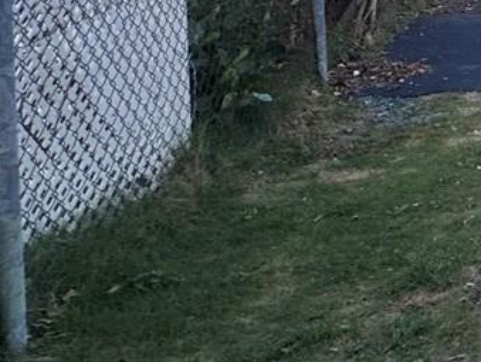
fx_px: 918
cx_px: 1108
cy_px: -146
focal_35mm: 66
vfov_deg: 19.9
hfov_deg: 16.0
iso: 40
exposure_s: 1/403
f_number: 2.2
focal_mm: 2.22
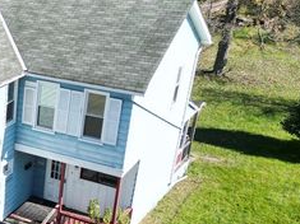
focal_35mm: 51
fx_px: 442
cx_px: 15
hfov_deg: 34.8
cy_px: 156
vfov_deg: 28.3
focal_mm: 6.72
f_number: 1.7
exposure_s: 1/3000
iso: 200
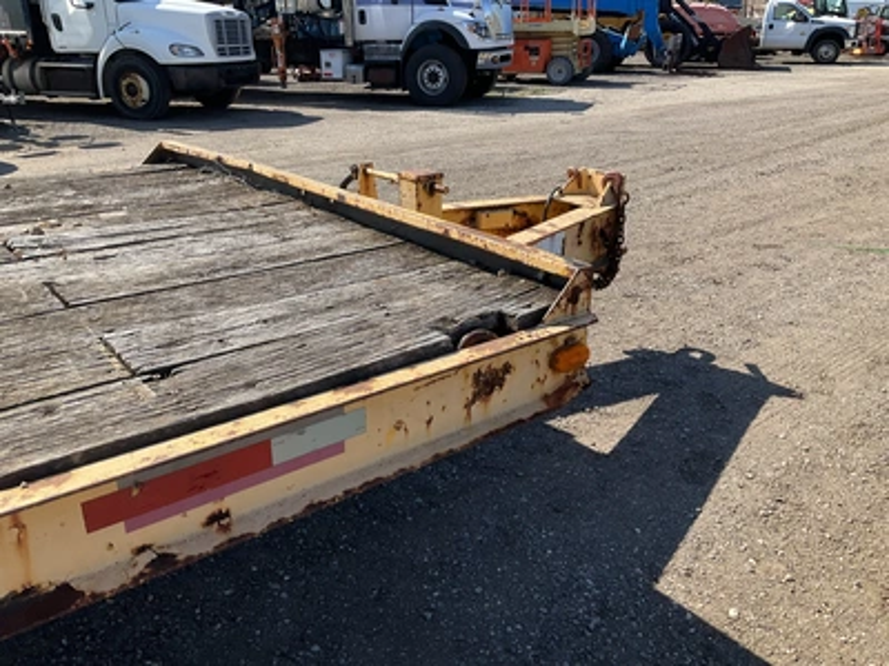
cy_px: 333
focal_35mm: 29
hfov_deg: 61.7
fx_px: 745
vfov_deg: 48.2
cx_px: 444
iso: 25
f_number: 1.8
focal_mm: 3
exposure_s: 1/869
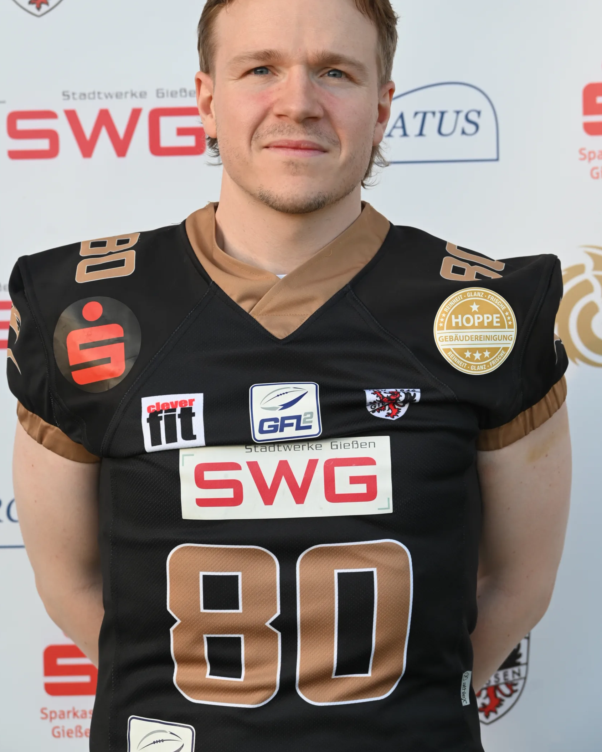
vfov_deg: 21.0
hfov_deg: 16.9
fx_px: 2027
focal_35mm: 91
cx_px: 299
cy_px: 330
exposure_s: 1/200
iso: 400
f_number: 6.3
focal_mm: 80
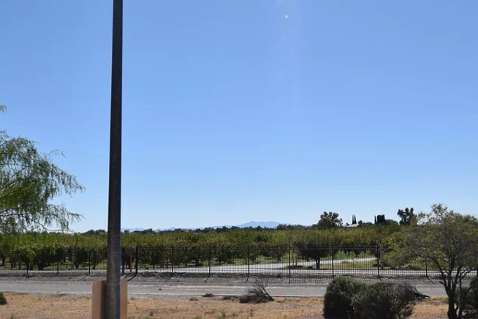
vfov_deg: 28.6
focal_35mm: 47
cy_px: 136
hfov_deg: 41.8
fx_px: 624
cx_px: 282
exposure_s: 1/400
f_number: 8
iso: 100
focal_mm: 20
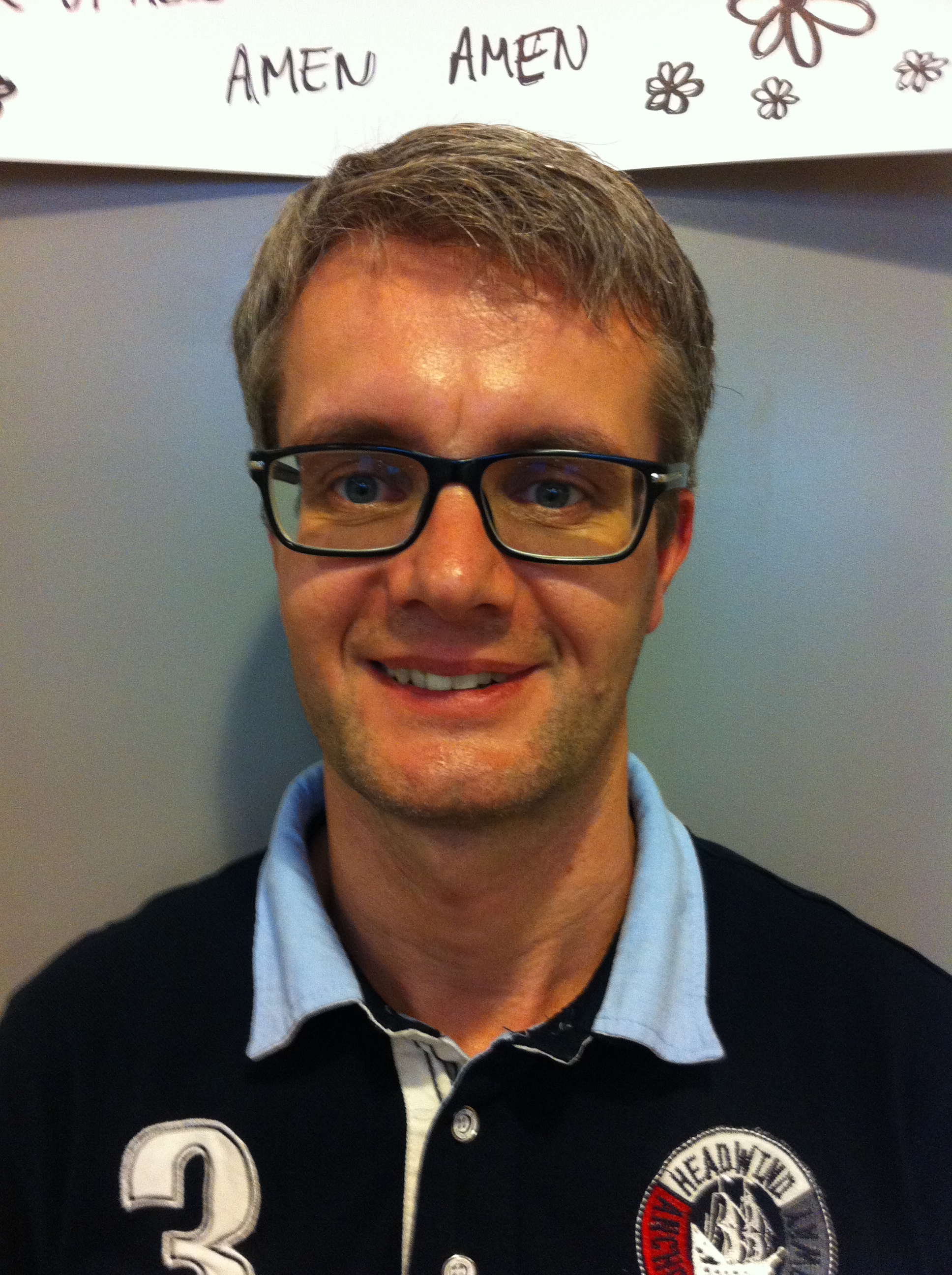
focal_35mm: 35
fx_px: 1287
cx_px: 476
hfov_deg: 40.6
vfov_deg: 52.7
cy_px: 638
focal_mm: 3.85
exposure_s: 1/15
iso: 320
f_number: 2.8
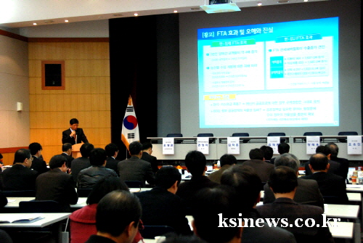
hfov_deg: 35.0
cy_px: 122
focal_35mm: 57
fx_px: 576
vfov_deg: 23.9
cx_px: 182
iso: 800
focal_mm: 38
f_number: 4.5
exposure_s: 1/40
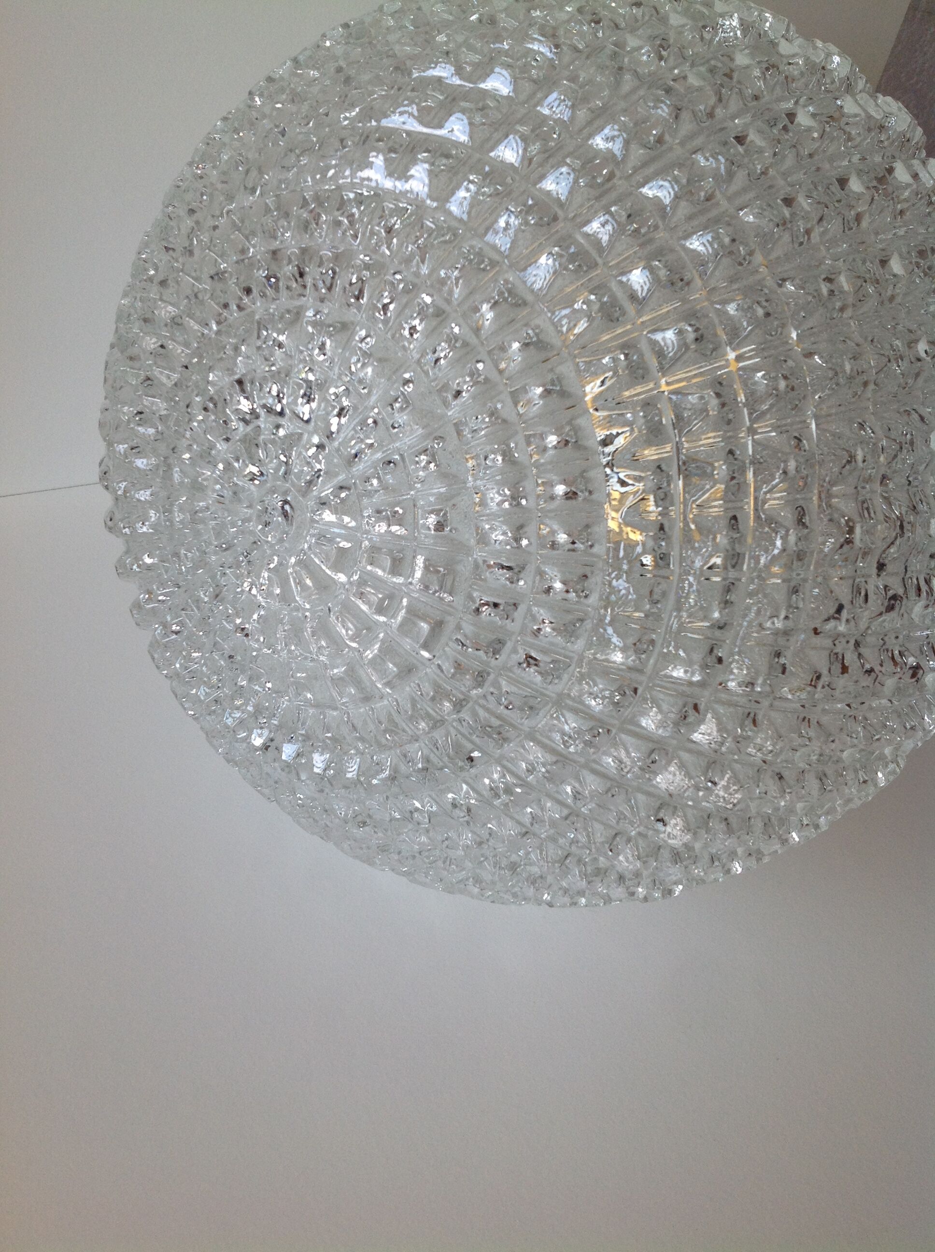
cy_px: 626
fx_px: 1264
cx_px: 468
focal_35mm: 35
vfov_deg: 52.7
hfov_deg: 40.6
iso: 50
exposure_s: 1/139
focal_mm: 4.28
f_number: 2.4
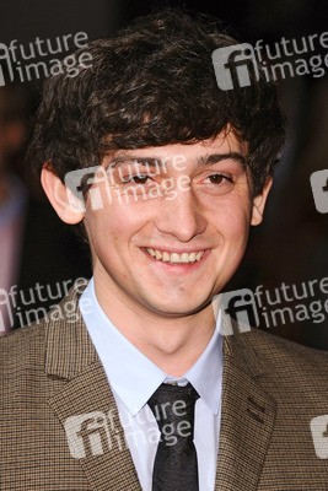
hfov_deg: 7.6
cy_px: 246
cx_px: 164
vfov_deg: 11.4
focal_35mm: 180
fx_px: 2458
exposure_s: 1/200
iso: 320
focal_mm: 120
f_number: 4.5
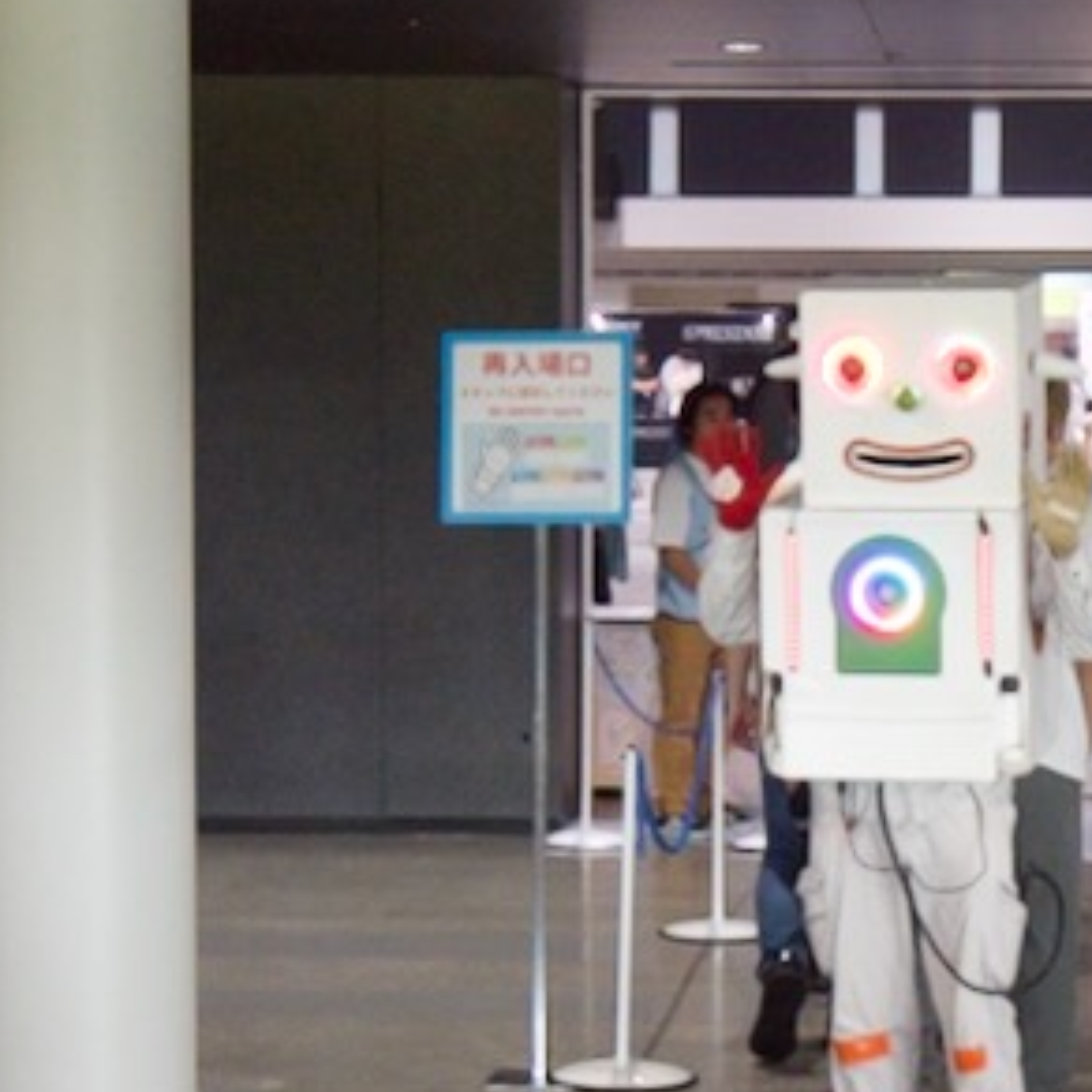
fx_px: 3997
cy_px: 647
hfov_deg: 15.5
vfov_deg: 15.5
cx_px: 853
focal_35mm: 112
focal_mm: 13.65
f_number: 4.1
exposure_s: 1/160
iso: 1600
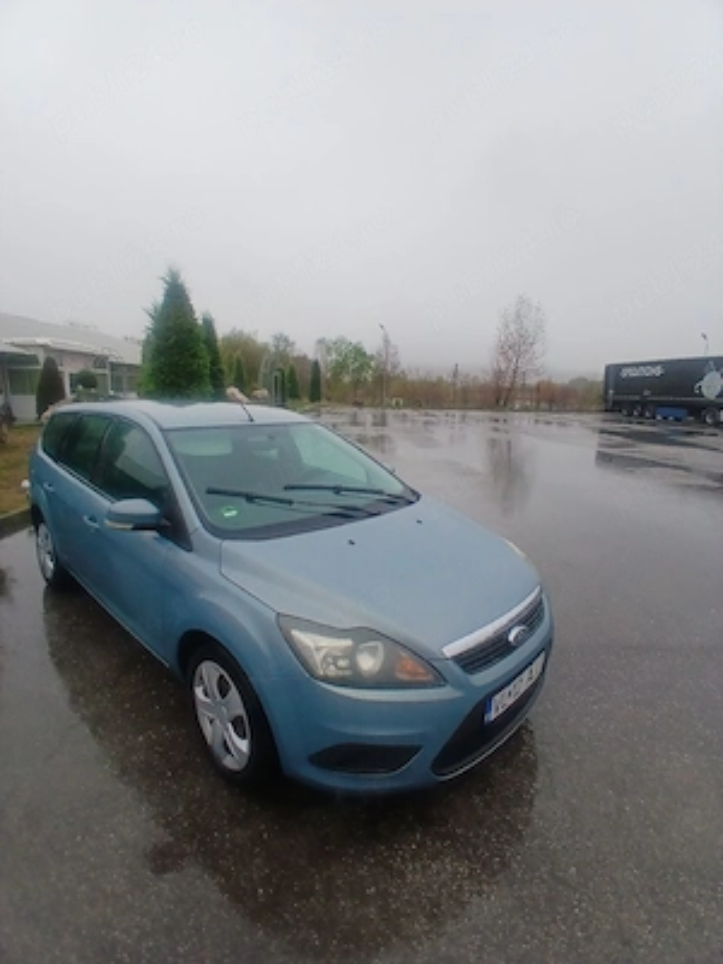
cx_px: 362
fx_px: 473
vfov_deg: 91.0
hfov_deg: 74.7
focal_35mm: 17
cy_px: 482
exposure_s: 1/294
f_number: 2.2
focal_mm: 1.4
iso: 50
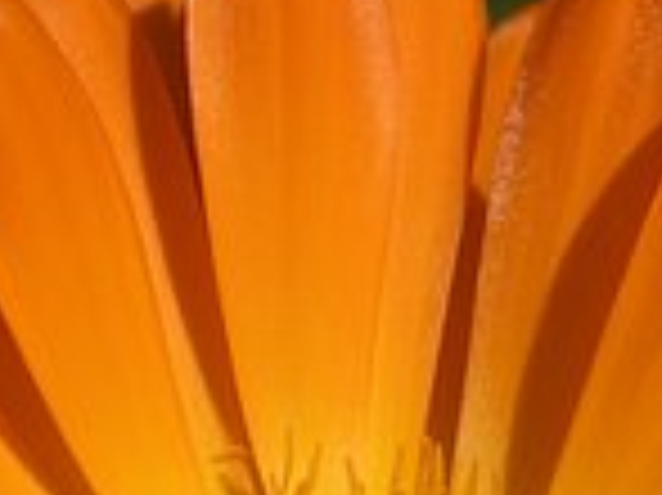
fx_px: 7242
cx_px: 311
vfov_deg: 3.9
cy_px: 652
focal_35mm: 379
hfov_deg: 5.2
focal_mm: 23.4
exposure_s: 1/1000
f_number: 5.3
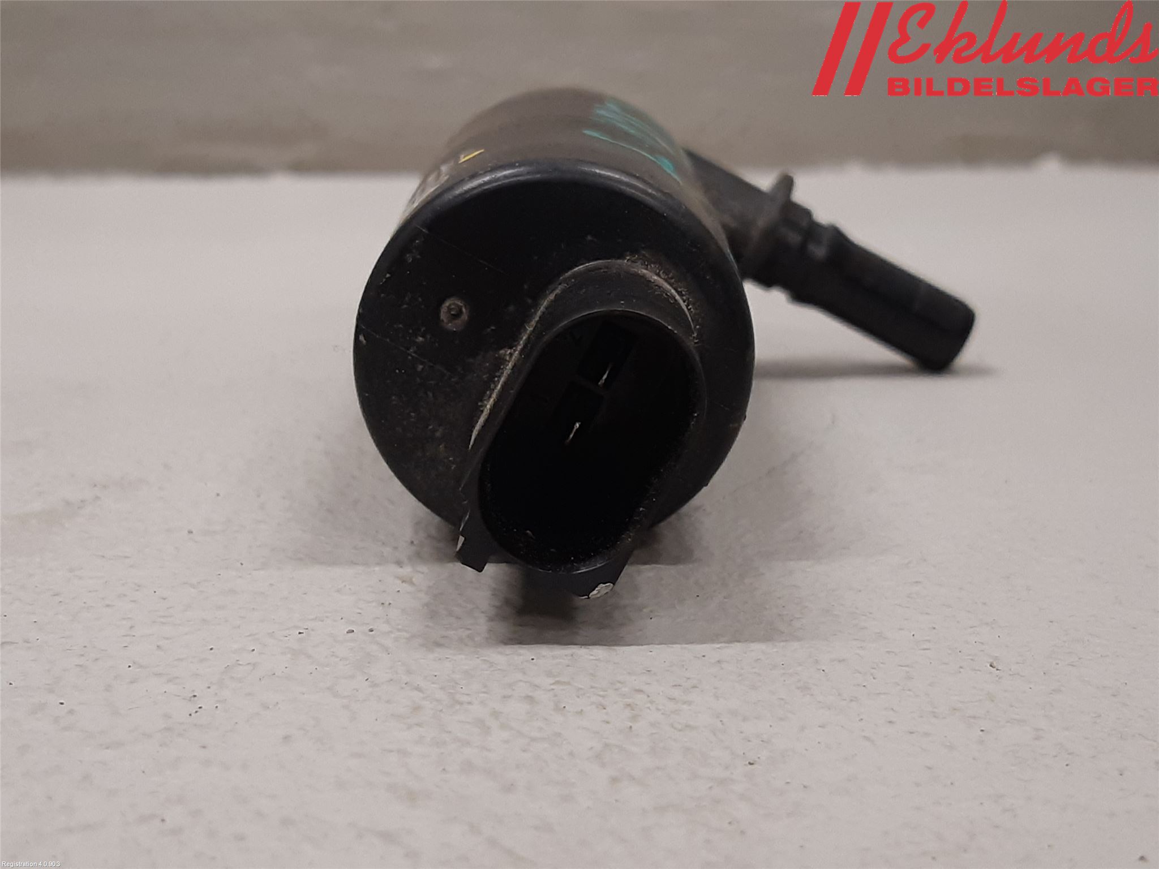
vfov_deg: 53.1
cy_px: 434
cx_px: 580
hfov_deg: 67.3
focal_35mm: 26
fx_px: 871
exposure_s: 1/50
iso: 125
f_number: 1.7
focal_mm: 3.93
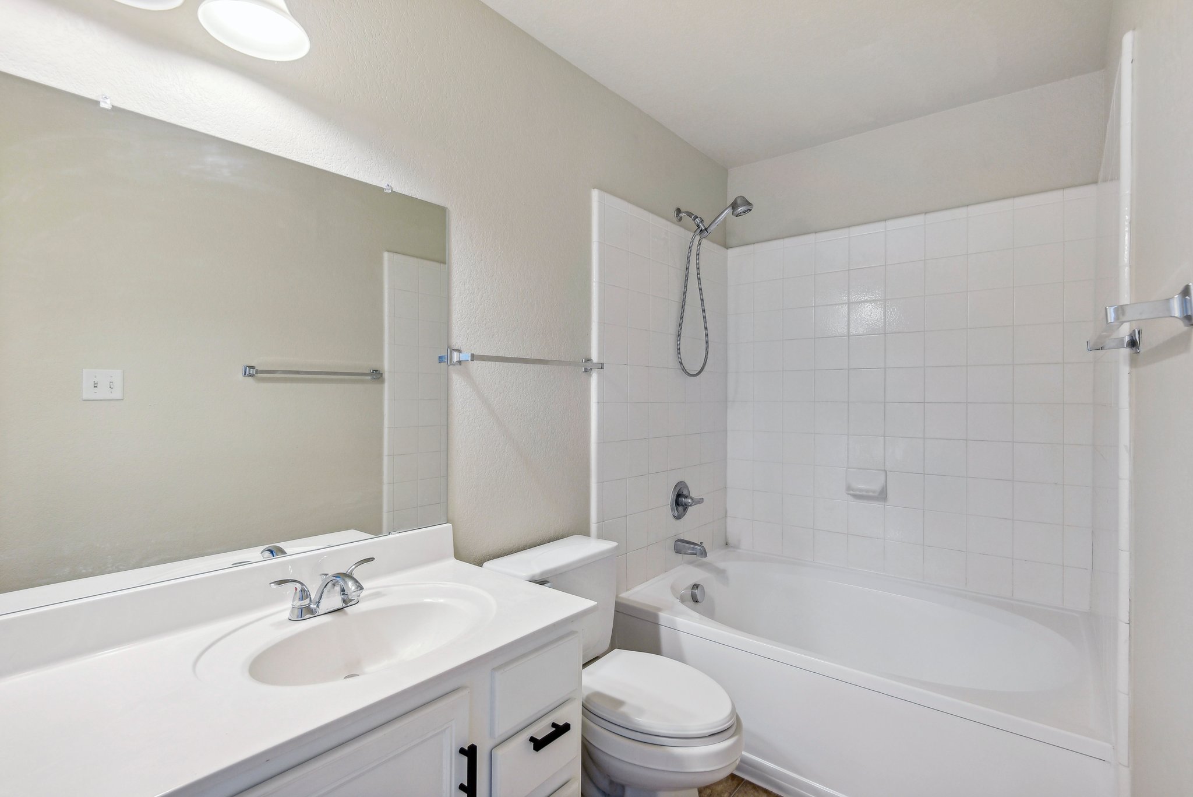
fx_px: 564
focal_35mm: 17
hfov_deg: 93.3
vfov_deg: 70.5
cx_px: 596
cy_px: 398
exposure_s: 1/15
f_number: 8
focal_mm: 17
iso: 640
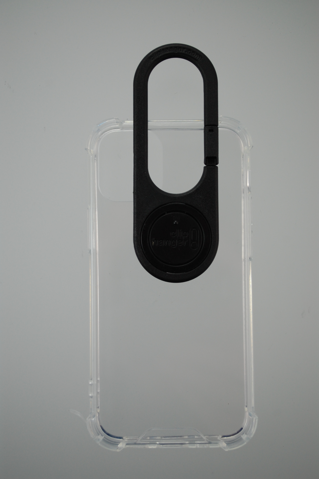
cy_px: 240
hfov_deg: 25.0
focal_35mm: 54
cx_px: 160
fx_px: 719
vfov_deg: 36.9
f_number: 5.3
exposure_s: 1/100
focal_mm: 36
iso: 400
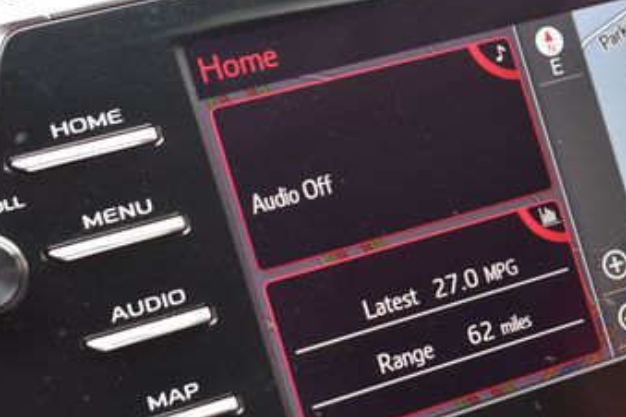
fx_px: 1774
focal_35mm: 102
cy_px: 253
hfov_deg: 19.7
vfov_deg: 13.4
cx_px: 550
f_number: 7.1
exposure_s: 1/30
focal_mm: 36
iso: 400
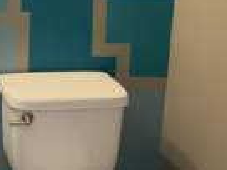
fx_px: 439
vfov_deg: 20.6
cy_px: -31
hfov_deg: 23.3
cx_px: -114
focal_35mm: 67
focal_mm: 2.22
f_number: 2.2
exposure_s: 1/24
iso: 320
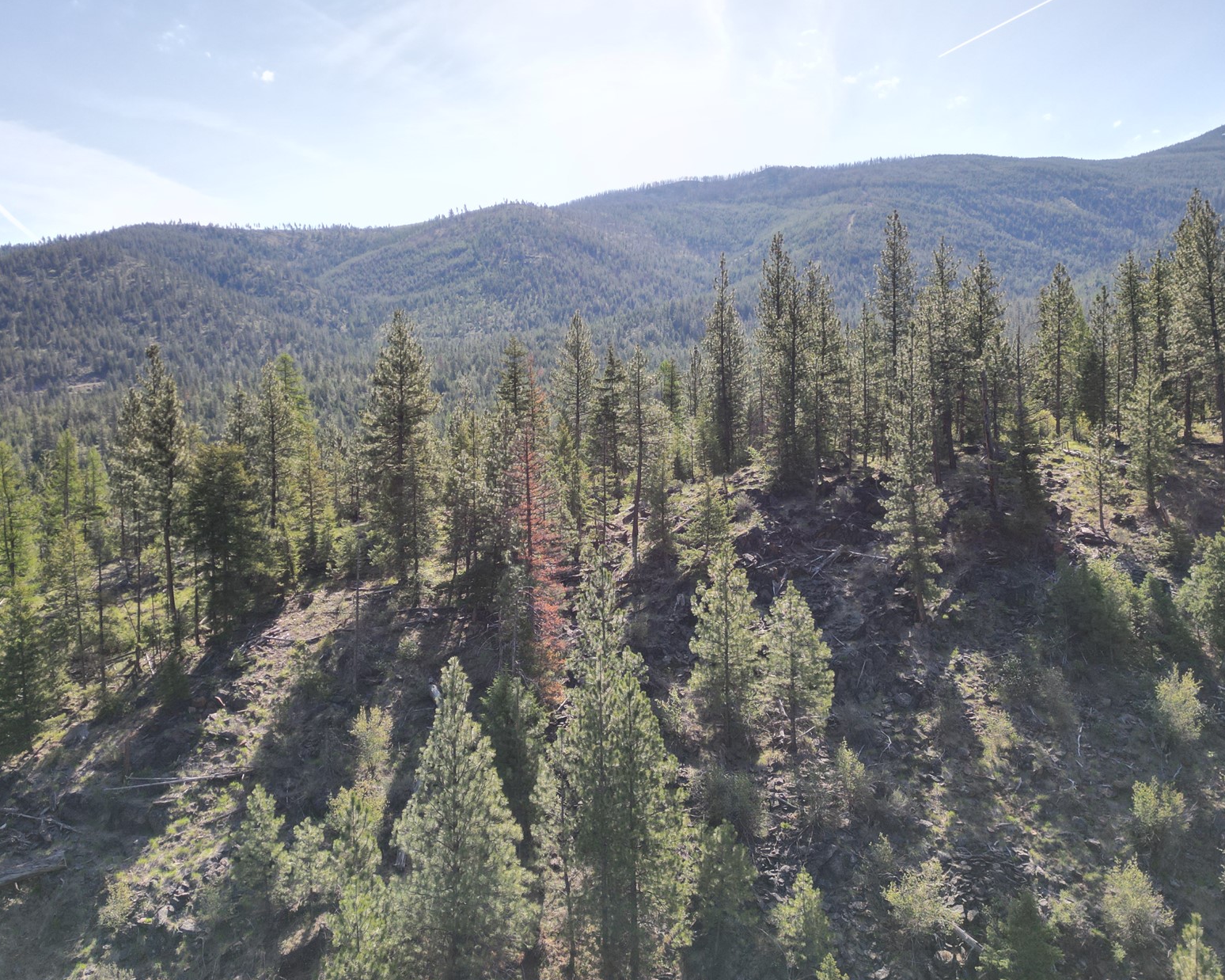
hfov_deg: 57.0
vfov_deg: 47.1
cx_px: 544
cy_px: 454
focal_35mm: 31
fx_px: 1124
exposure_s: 1/60
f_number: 1.7
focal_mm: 6.72
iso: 110
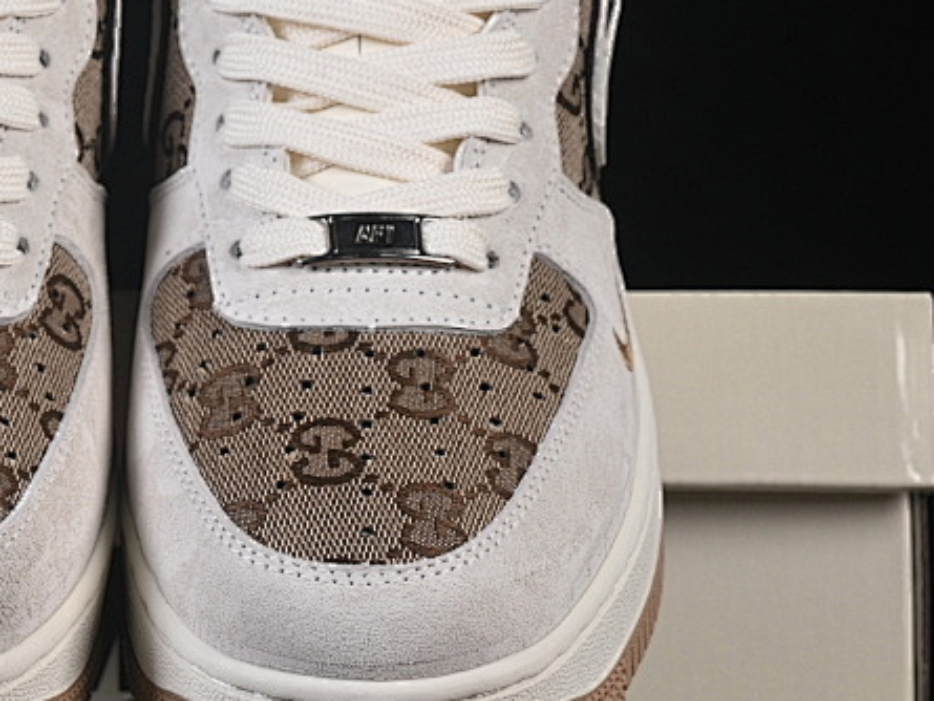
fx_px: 4723
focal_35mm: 175
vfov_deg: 8.5
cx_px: 122
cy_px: 327
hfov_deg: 11.2
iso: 160
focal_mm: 50
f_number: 8
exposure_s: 1/80
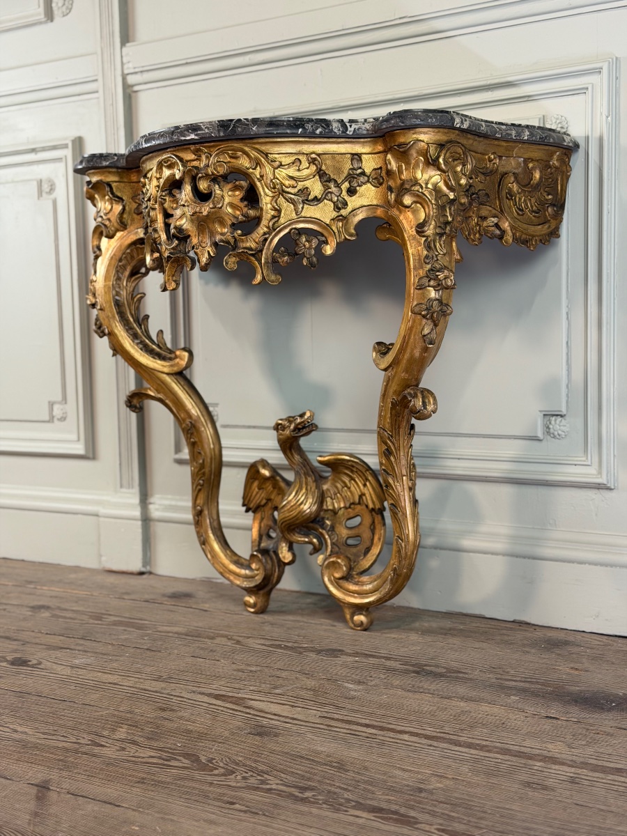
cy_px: 418
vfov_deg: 39.7
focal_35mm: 48
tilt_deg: -4.2
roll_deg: +1.6
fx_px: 1159
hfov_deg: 30.3
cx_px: 314
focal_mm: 6.76
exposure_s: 1/50
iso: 125
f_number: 1.78
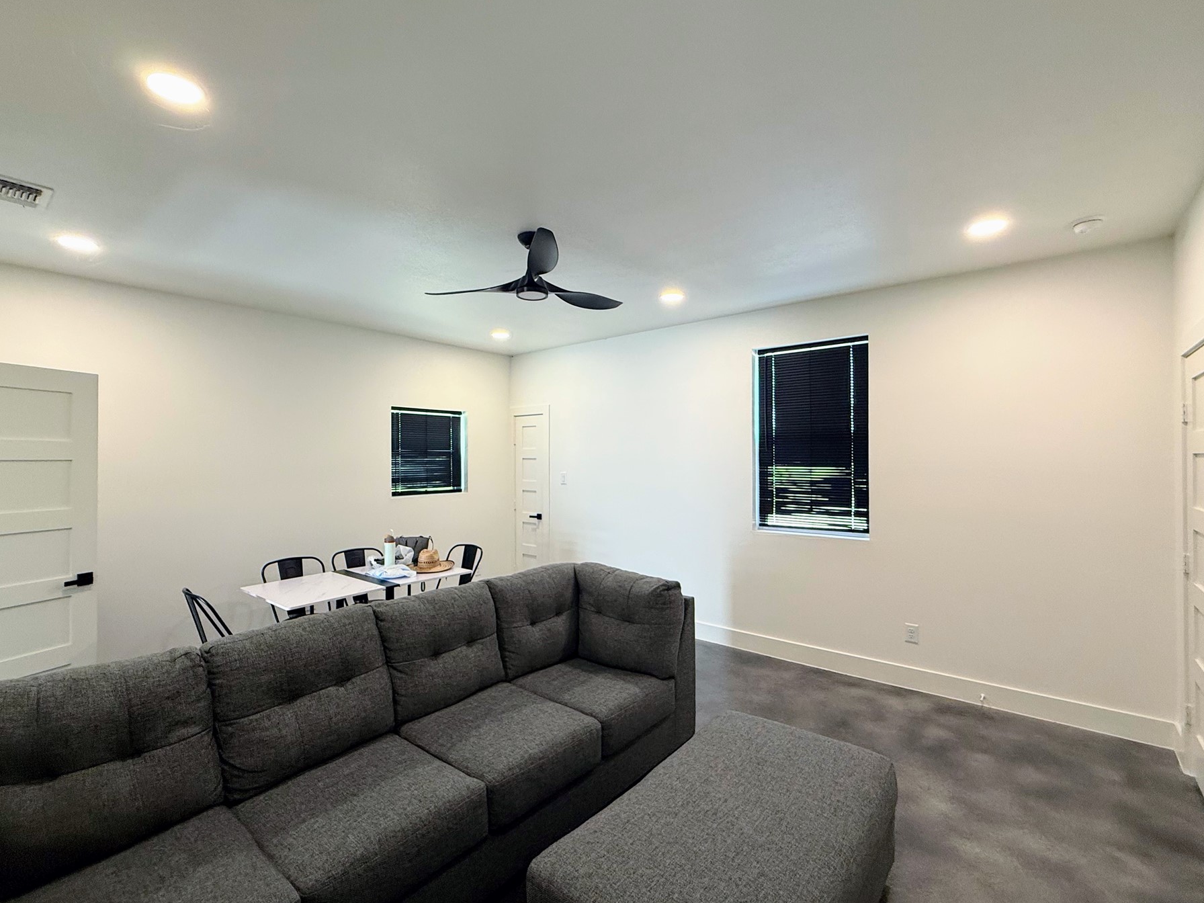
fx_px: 557
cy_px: 454
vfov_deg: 78.1
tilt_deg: +1.6
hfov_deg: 94.5
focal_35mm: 16
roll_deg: +0.5
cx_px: 602
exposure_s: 1/120
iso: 250
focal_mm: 2.22
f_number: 2.2
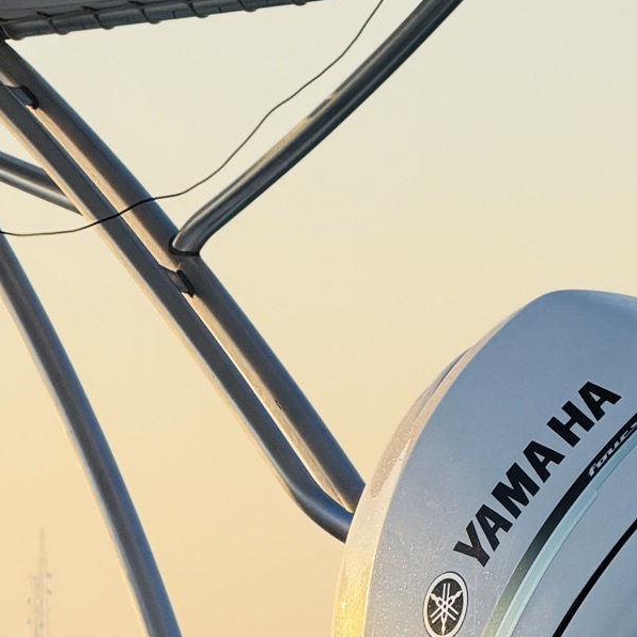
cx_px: 657
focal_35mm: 326
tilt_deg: +1.7
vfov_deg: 5.4
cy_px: 616
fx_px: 6787
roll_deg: -0.3
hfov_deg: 5.4
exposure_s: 1/638
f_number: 2.8
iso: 32
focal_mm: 16.89
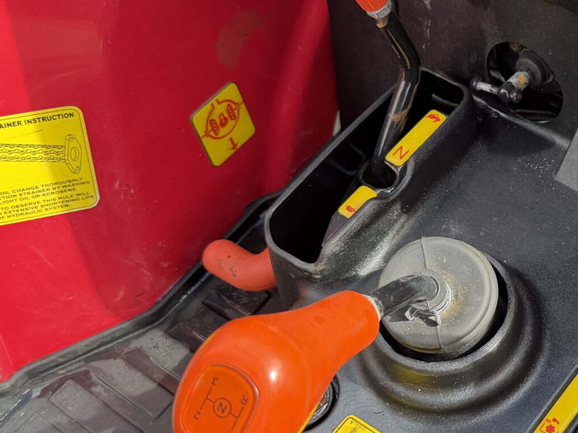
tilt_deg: -62.5
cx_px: 571
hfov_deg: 30.1
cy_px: 268
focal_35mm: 60
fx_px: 1002
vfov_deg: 24.4
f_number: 1.78
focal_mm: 6.76
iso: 100
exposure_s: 1/571
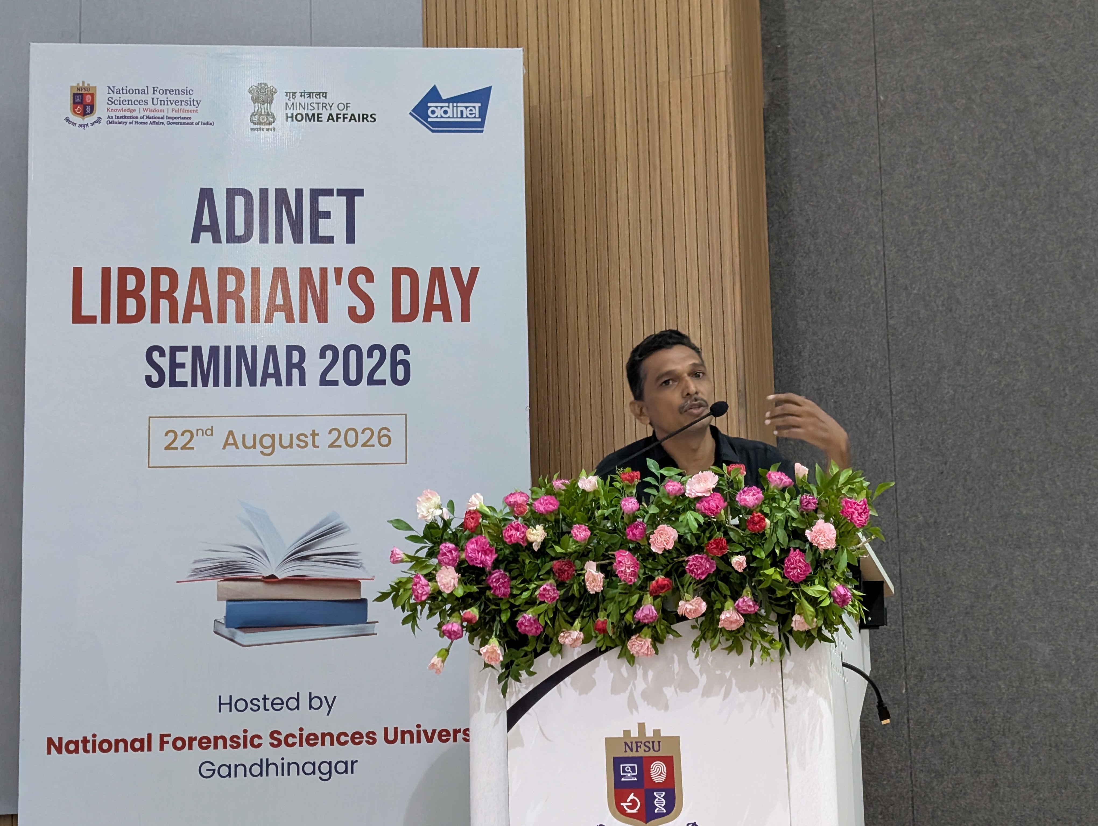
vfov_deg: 29.7
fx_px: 1556
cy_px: 413
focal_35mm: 49
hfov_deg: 38.9
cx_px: 549
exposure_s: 1/59.4
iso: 749
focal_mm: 6.9
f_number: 1.68
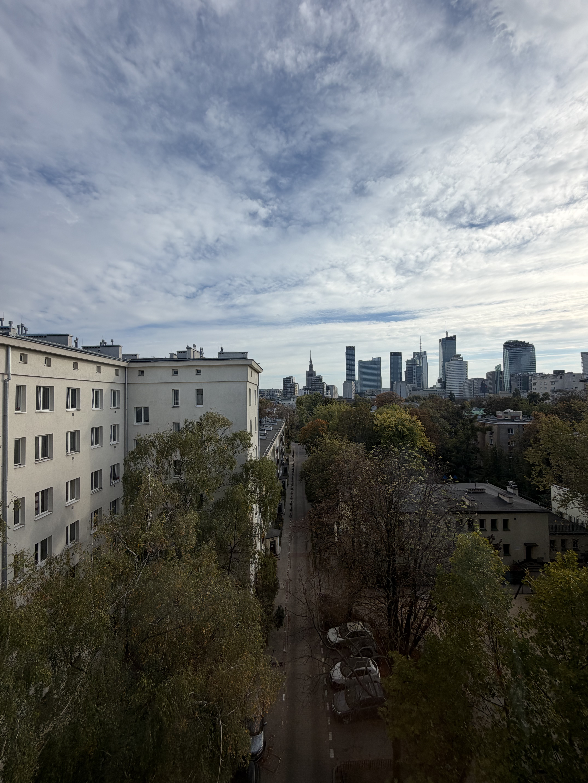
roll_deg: +0.0
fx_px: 317
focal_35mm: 14
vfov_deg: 102.1
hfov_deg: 85.7
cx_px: 294
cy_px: 392
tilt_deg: +1.5
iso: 20
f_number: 2.2
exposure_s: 1/1050
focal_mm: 2.22
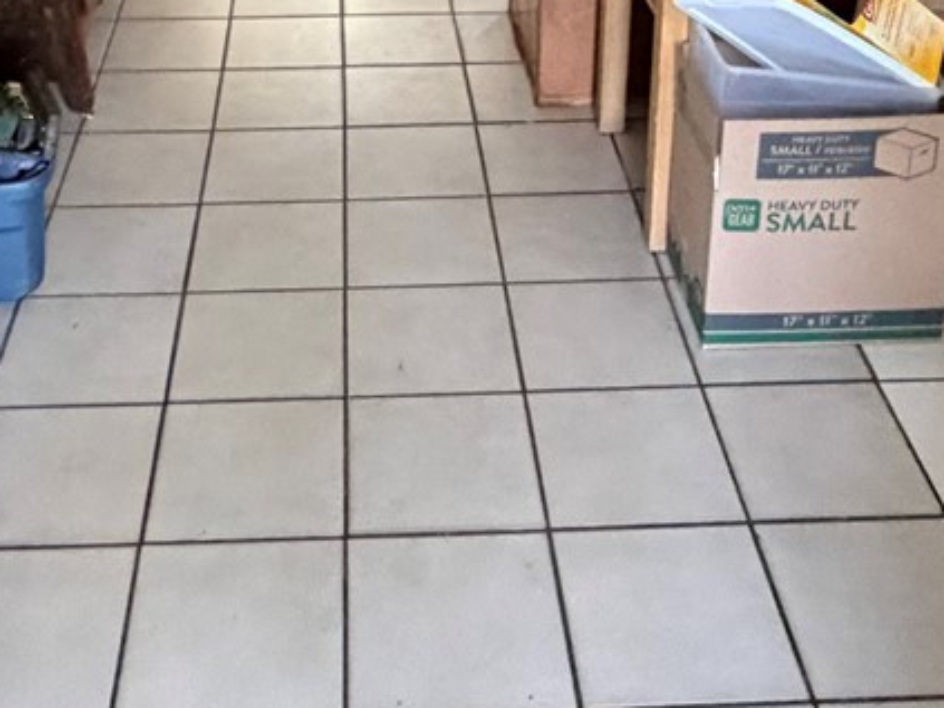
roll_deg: -0.1
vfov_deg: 24.4
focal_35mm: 53
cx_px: 415
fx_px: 1445
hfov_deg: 36.1
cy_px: -185
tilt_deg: -15.3
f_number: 2.2
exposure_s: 1/60
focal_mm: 2.22
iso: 800
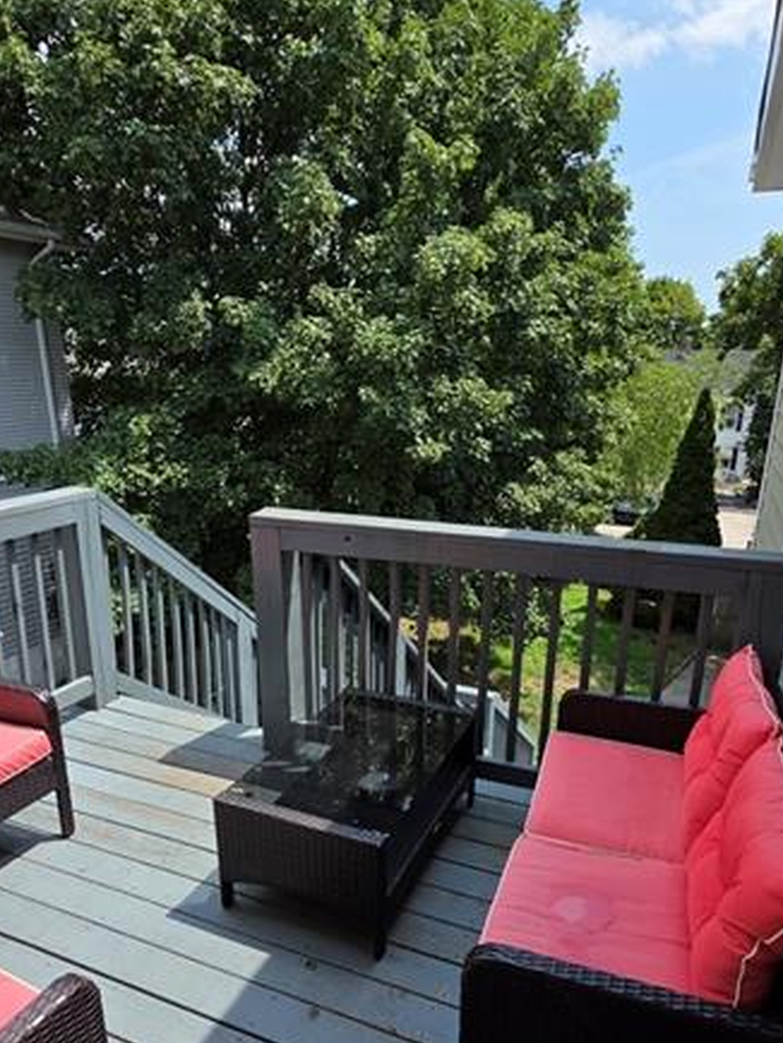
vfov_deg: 73.3
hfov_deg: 58.9
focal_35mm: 23
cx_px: 396
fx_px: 693
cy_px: 608
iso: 40
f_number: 1.9
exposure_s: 1/1576
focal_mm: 2.2
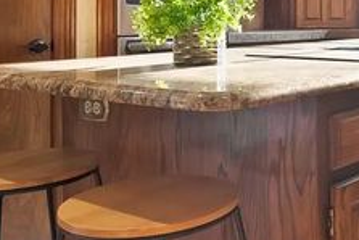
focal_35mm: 55
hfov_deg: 31.0
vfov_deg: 23.8
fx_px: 549
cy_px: 10
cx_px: 423
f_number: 9
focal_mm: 12
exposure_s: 1/4
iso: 640
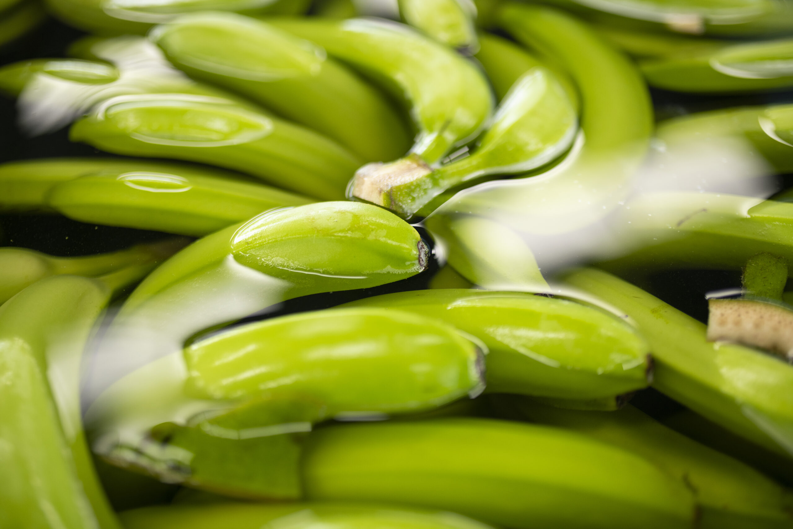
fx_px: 771
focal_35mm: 35
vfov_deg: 37.9
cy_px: 264
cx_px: 396
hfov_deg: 54.4
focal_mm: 35
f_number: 1.8
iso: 400
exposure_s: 1/400
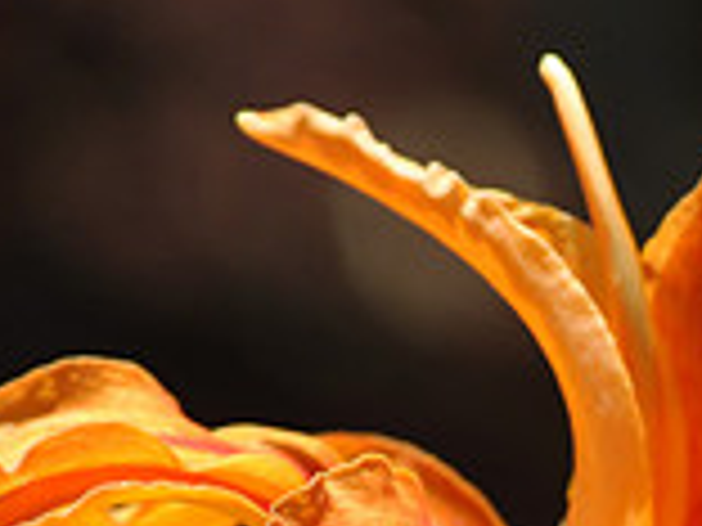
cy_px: 607
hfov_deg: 2.7
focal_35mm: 725
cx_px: 706
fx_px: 14698
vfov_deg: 2.1
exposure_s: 1/250
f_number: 8
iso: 100
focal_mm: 135
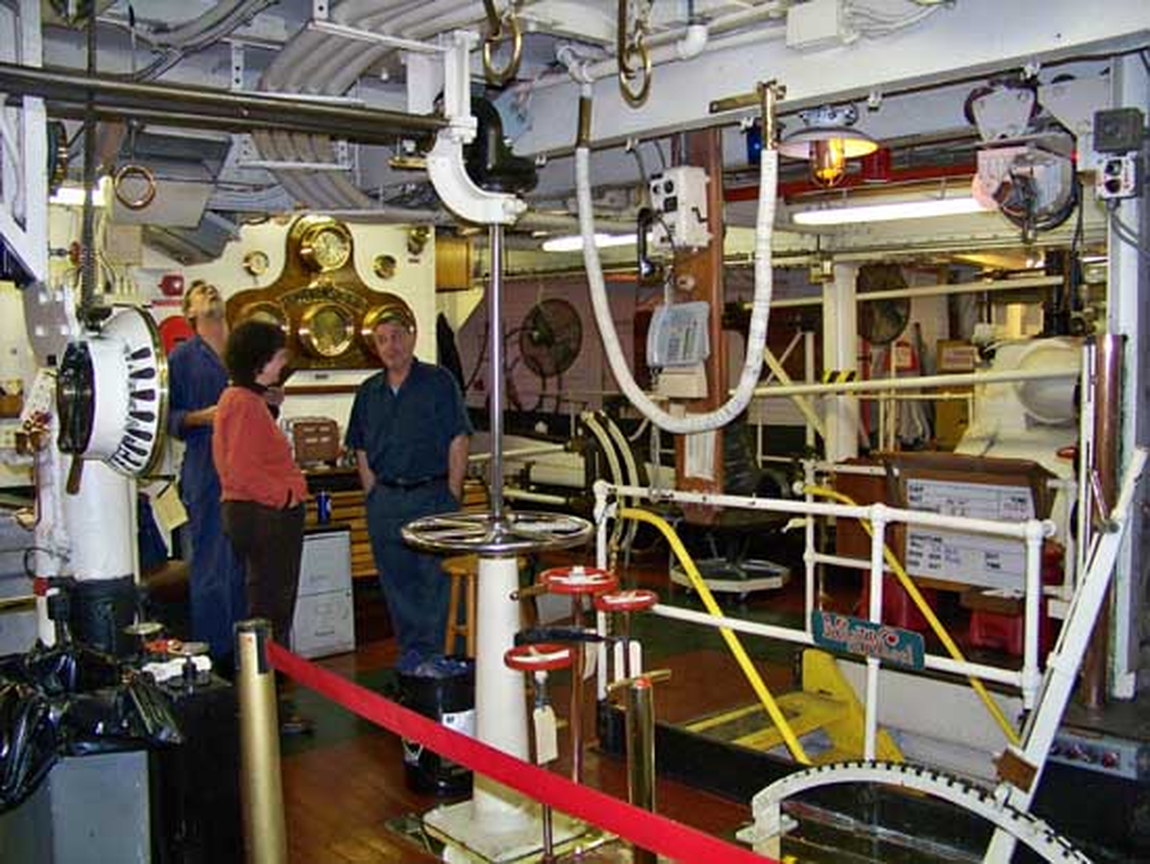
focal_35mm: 33
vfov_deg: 43.0
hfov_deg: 55.3
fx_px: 1097
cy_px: 432
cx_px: 575
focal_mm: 5.85
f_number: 2.8
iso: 200
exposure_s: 1/30
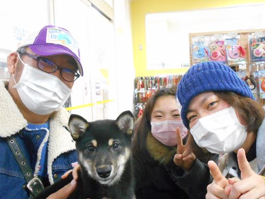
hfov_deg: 51.2
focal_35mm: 36
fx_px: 276
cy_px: 103
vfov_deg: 39.7
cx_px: 147
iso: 800
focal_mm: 5.1
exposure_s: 1/50
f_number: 3.4
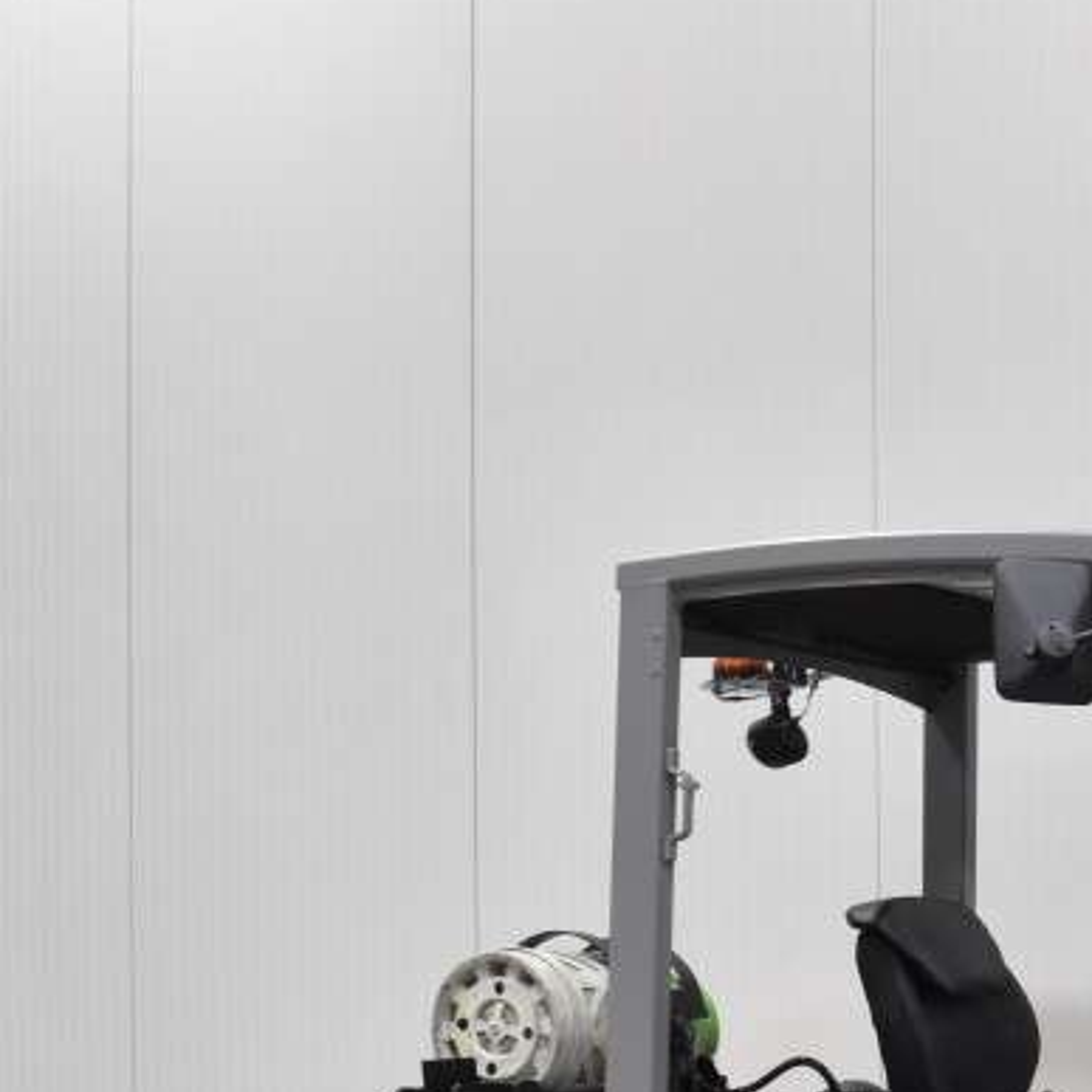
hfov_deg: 20.5
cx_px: 1321
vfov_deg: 21.2
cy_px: 1064
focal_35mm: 79
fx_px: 2820
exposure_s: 1/40
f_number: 7.1
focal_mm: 20
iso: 1600
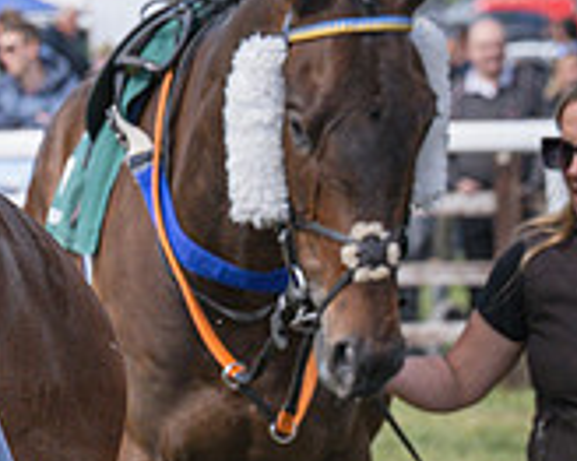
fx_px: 8499
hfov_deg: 3.9
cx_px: -517
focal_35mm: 498
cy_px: 373
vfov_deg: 3.1
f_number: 5
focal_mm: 86
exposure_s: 1/1600
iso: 400
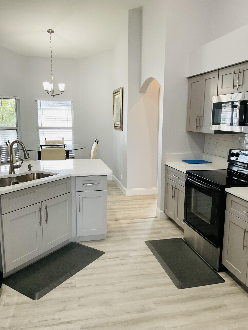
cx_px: 124
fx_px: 277
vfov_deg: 61.7
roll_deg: -1.8
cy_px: 165
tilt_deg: -8.4
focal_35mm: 29
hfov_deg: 48.2
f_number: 1.8
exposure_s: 1/60
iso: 80
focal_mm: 3
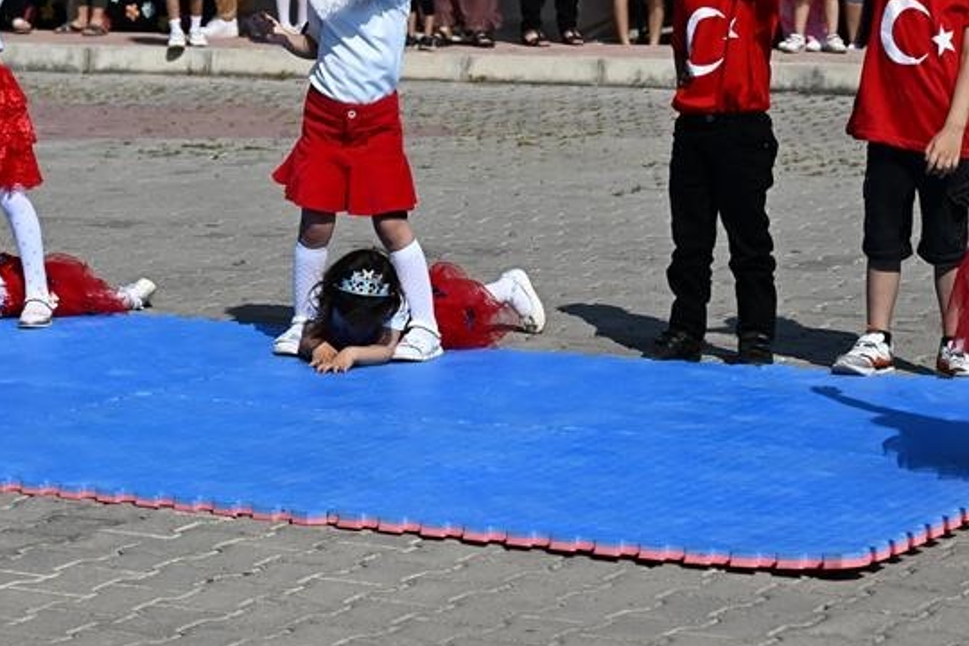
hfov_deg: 15.8
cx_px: 296
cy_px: 108
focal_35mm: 129
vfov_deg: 10.6
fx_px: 3472
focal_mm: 58
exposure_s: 1/8000
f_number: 5.6
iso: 800
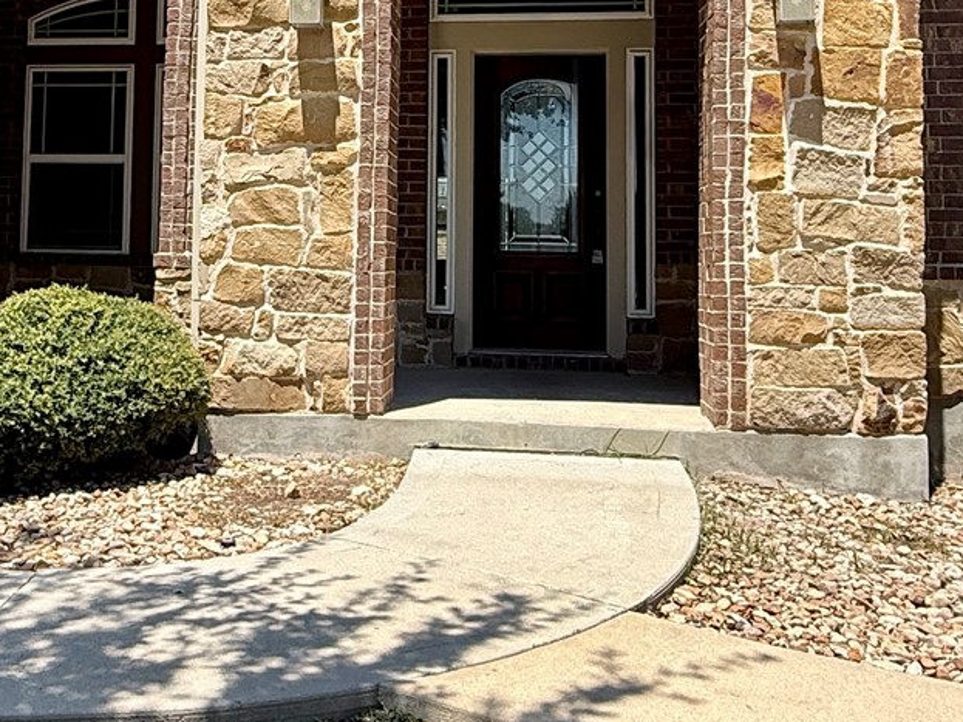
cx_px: 335
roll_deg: -1.3
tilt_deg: +5.1
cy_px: 161
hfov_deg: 40.8
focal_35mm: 46
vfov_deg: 30.8
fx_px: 1279
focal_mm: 2.22
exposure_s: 1/1431
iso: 50
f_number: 2.2
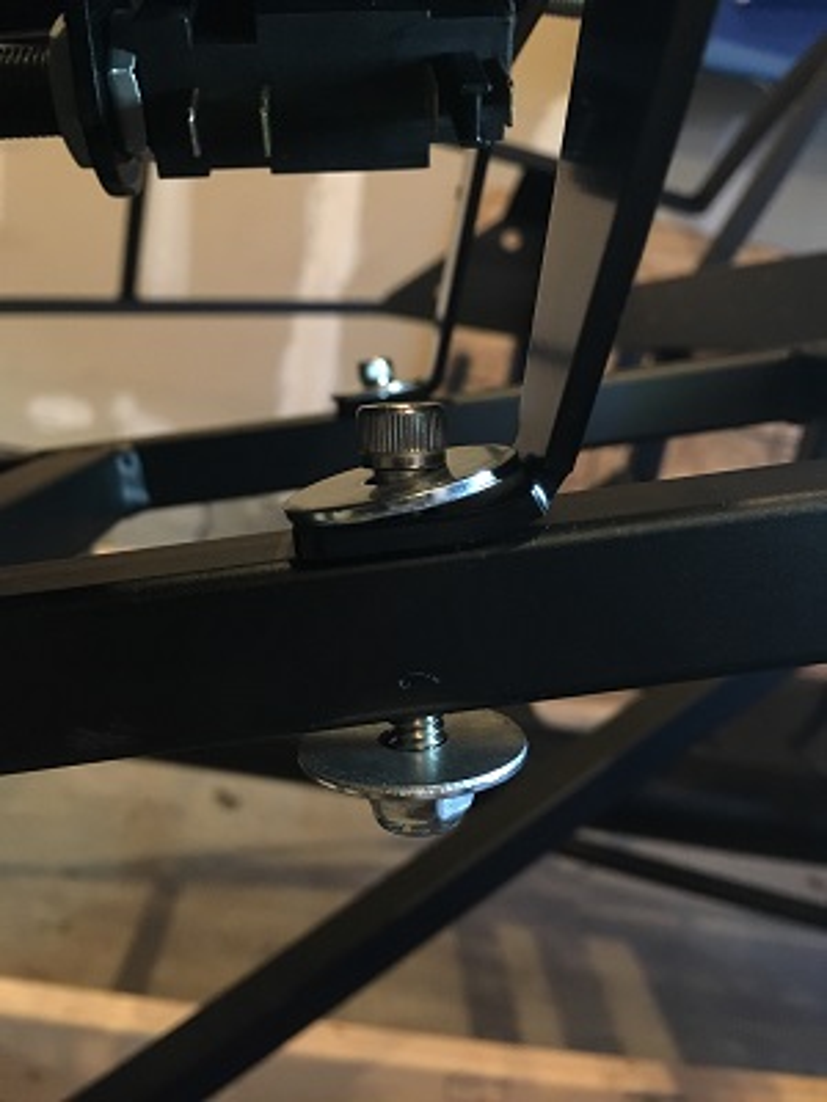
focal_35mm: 29
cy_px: 551
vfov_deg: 61.7
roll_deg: -11.4
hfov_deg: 48.2
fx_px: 924
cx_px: 414
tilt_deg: -11.7
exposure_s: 1/15
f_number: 2.2
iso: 400
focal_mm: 4.15
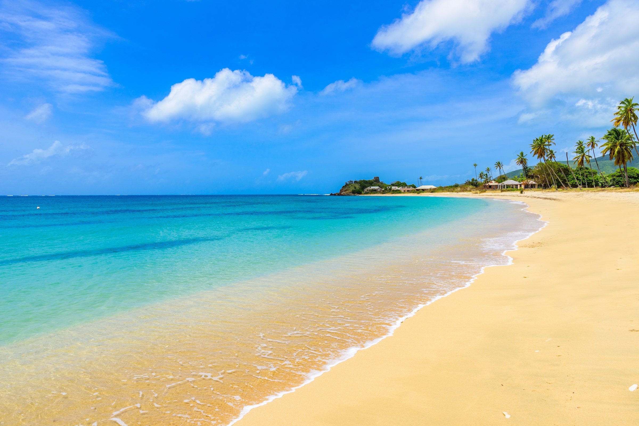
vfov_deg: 53.2
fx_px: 426
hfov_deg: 73.7
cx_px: 320
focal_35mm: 24
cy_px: 213
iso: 160
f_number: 6.3
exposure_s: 1/1250
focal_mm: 24
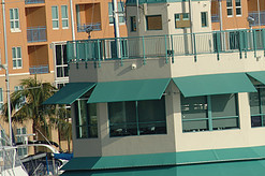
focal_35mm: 1409
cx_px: 219
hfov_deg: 1.5
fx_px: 10358
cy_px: 7
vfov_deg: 1.0
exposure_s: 1/320
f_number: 9
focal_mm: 400
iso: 100
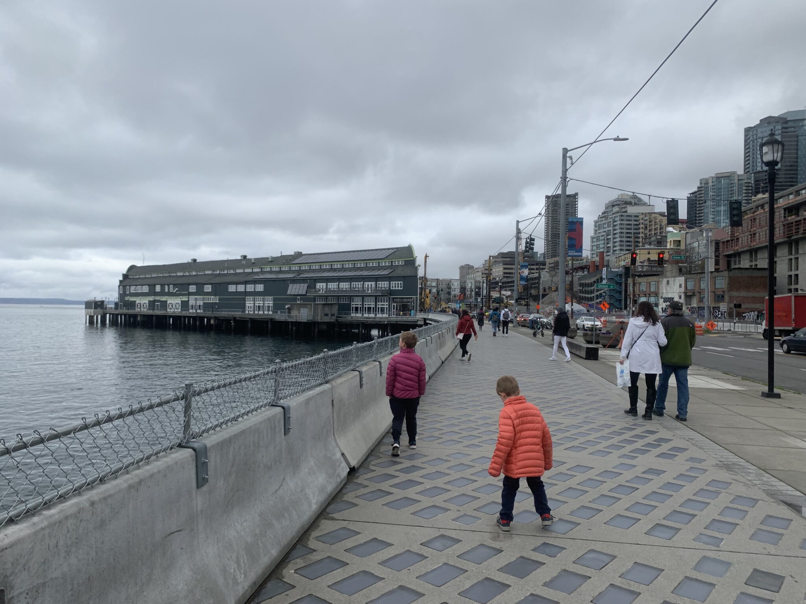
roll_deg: -1.2
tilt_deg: +0.1
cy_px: 302
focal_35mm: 26
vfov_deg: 53.1
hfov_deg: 67.3
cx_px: 403
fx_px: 605
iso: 25
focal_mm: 4.25
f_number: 1.8
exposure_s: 1/1136
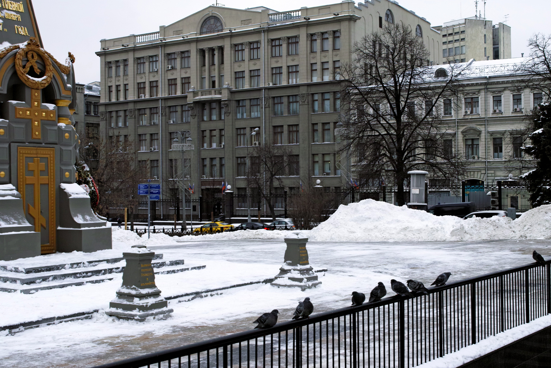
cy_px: 184
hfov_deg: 38.9
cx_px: 276
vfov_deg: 26.5
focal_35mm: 51
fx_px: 781
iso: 400
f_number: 8
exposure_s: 1/80
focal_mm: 34
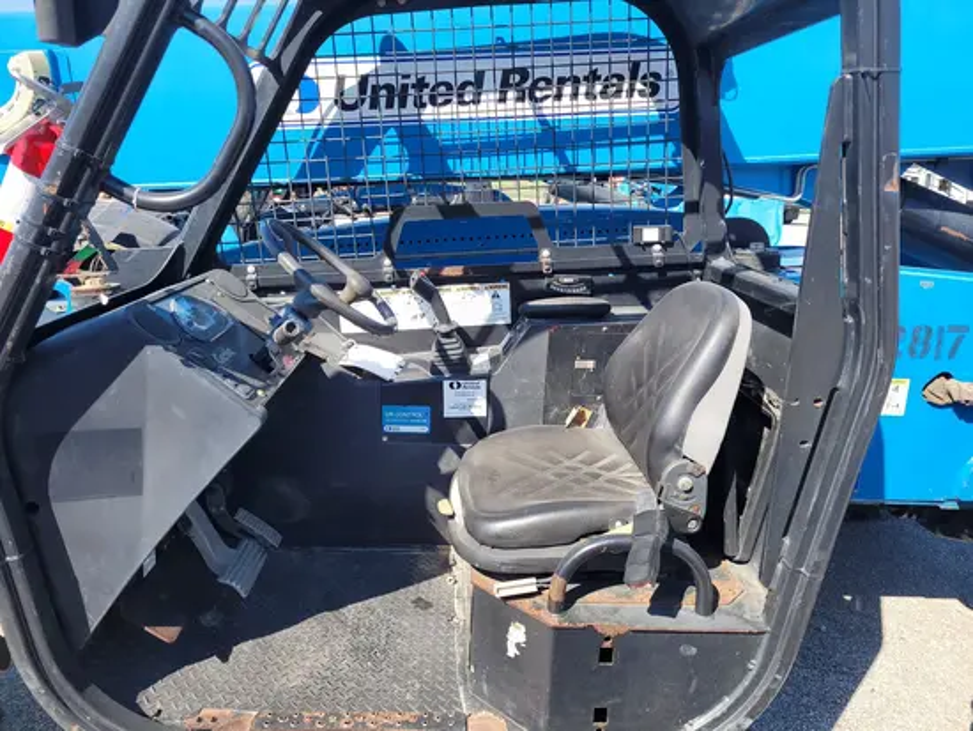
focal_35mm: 26
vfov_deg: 53.1
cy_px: 366
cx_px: 486
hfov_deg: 67.3
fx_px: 731
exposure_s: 1/1016
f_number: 1.8
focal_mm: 5.4
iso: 40
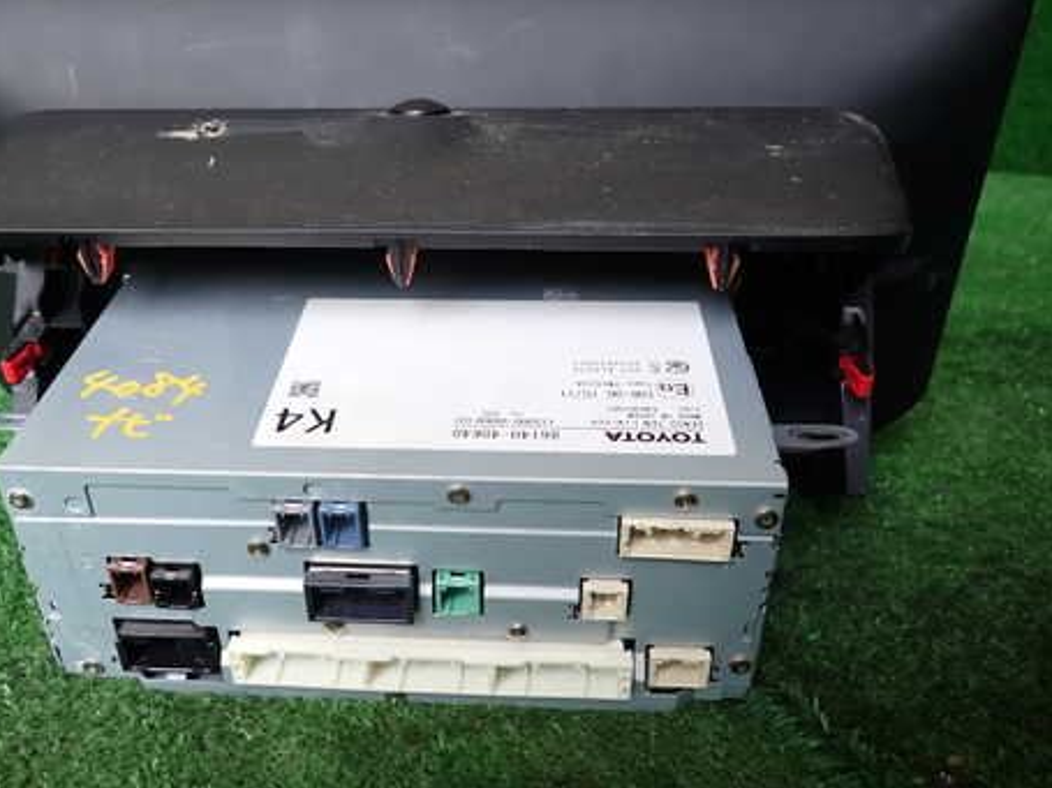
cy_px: 386
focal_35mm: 33
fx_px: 1003
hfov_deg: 55.2
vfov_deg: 42.9
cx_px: 460
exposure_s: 1/125
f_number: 2
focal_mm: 4.5
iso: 125
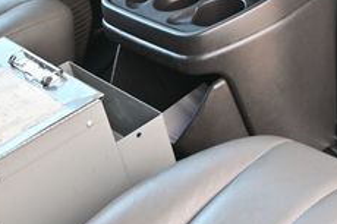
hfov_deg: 25.4
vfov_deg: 17.7
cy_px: -7
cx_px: 356
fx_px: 702
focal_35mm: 75
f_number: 3.5
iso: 640
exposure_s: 1/125
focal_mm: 18
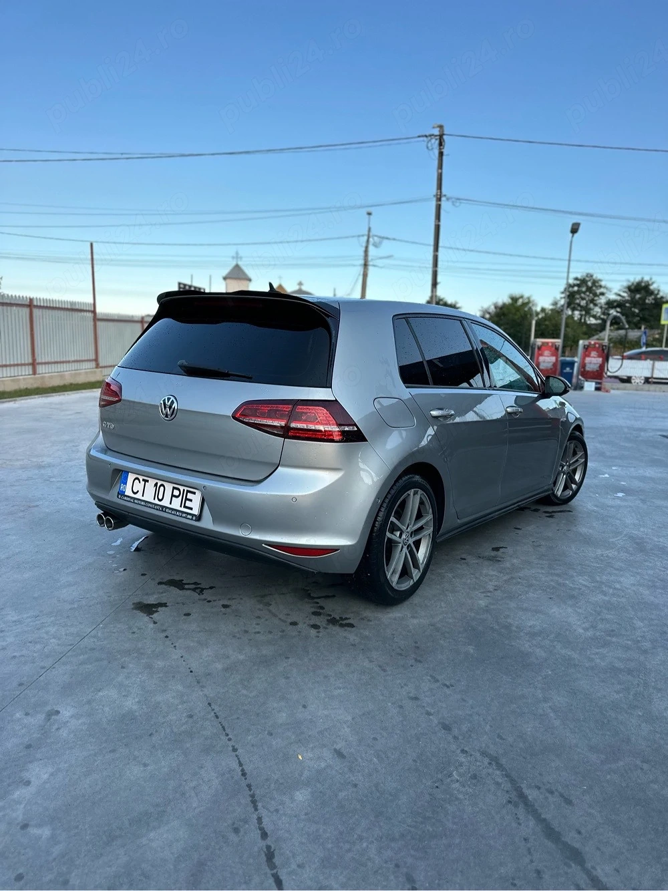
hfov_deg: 56.8
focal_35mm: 24
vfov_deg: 71.6
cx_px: 334
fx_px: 618
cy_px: 446
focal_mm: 6.86
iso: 80
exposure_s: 1/935
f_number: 1.78
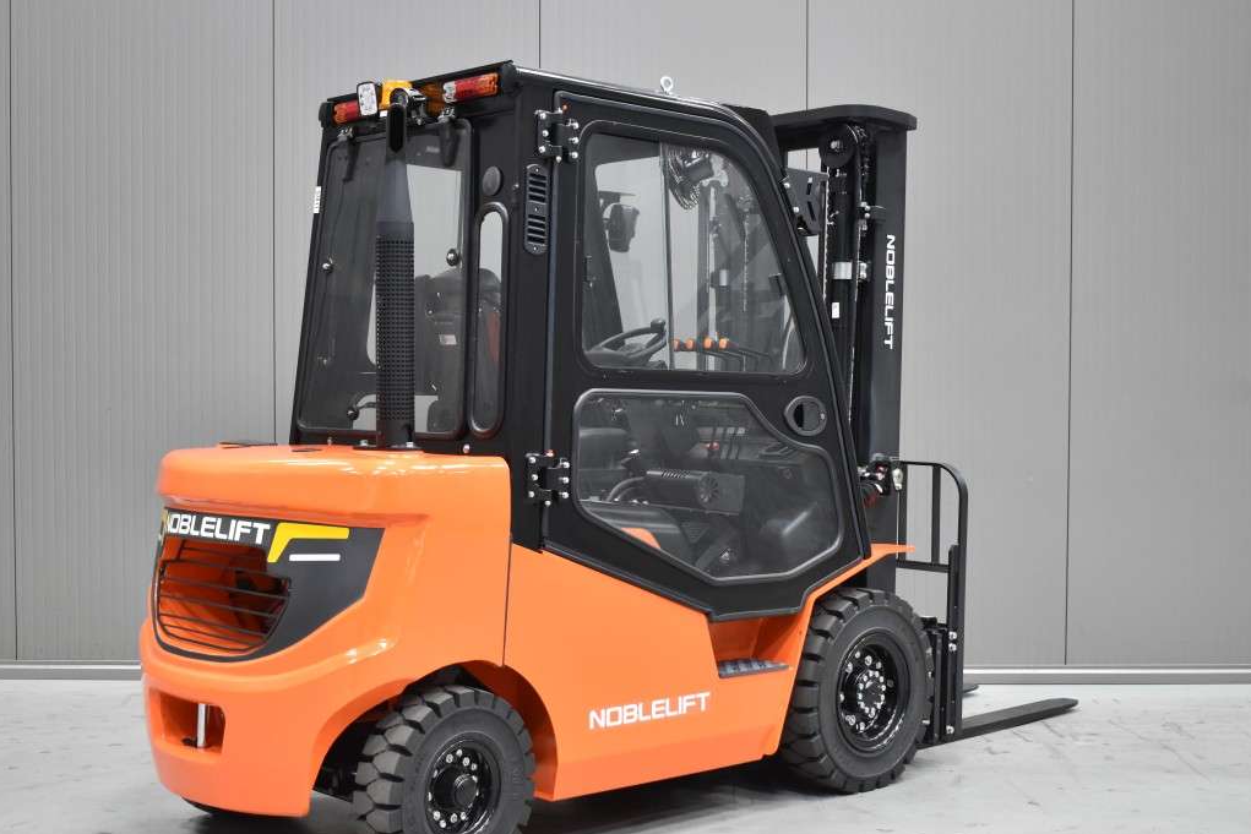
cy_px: 469
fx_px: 1654
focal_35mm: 48
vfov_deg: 28.3
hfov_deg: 41.4
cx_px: 572
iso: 1250
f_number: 4.5
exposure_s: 1/40
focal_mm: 27
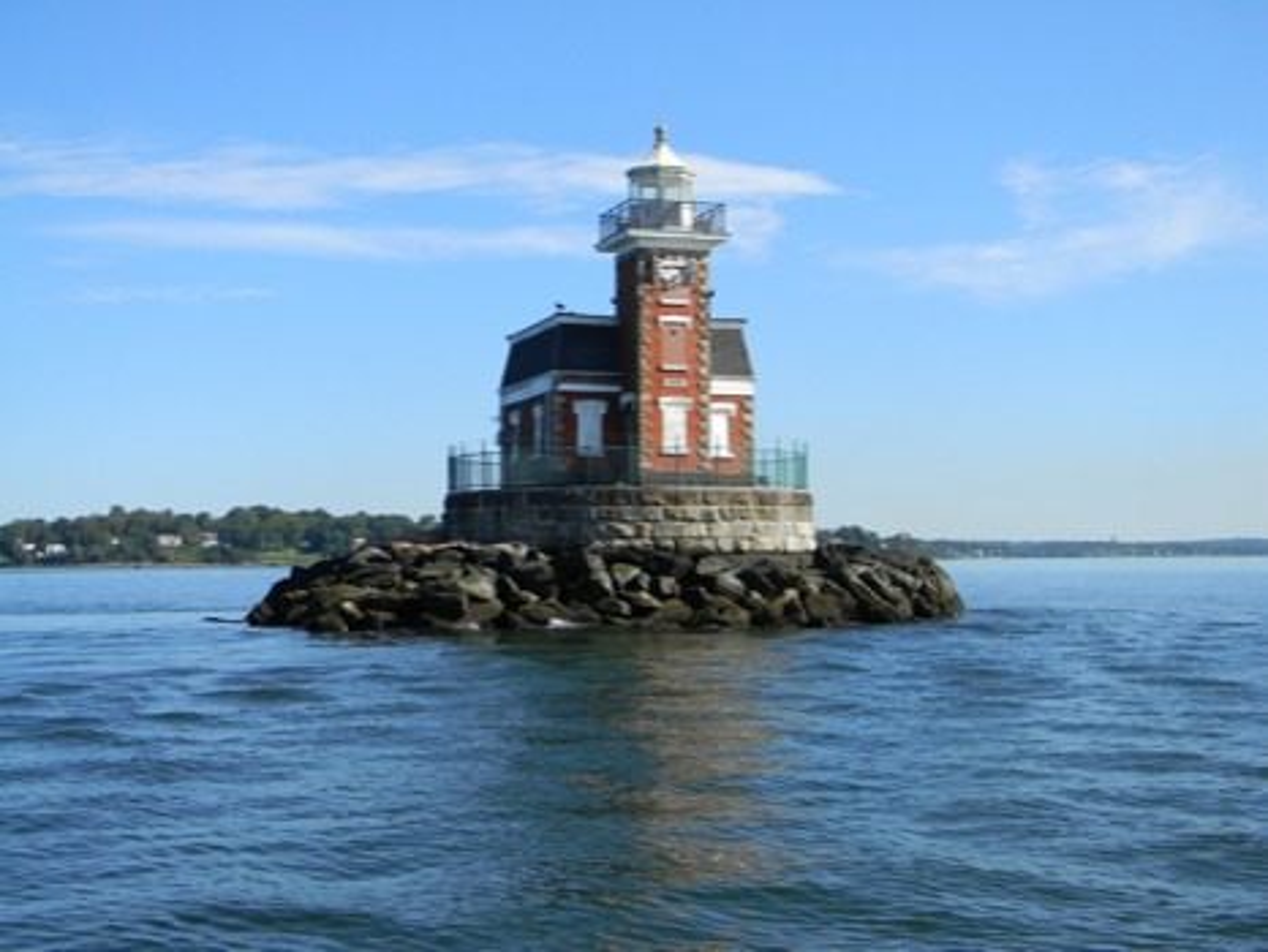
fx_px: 1723
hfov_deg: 40.4
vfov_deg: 30.9
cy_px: 476
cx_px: 634
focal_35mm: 47
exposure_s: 1/667
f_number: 3.9
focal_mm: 8.6
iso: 80
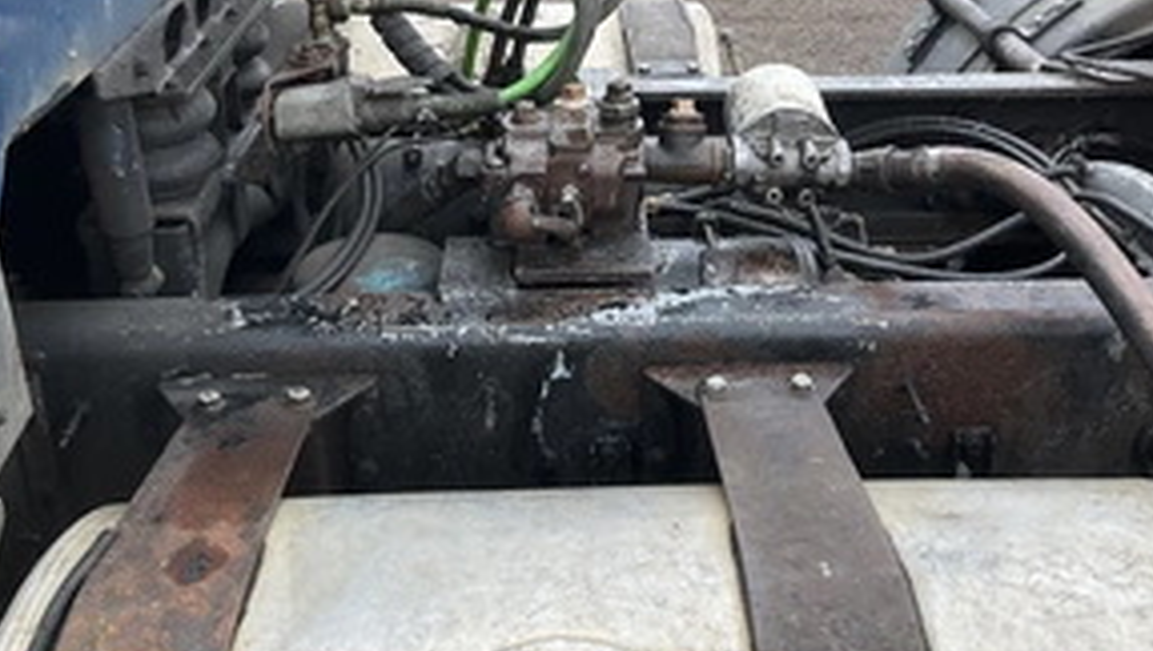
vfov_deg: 26.9
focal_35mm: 44
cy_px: 189
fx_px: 1346
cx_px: 627
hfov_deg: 46.3
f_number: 1.8
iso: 25
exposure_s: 1/184
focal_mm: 3
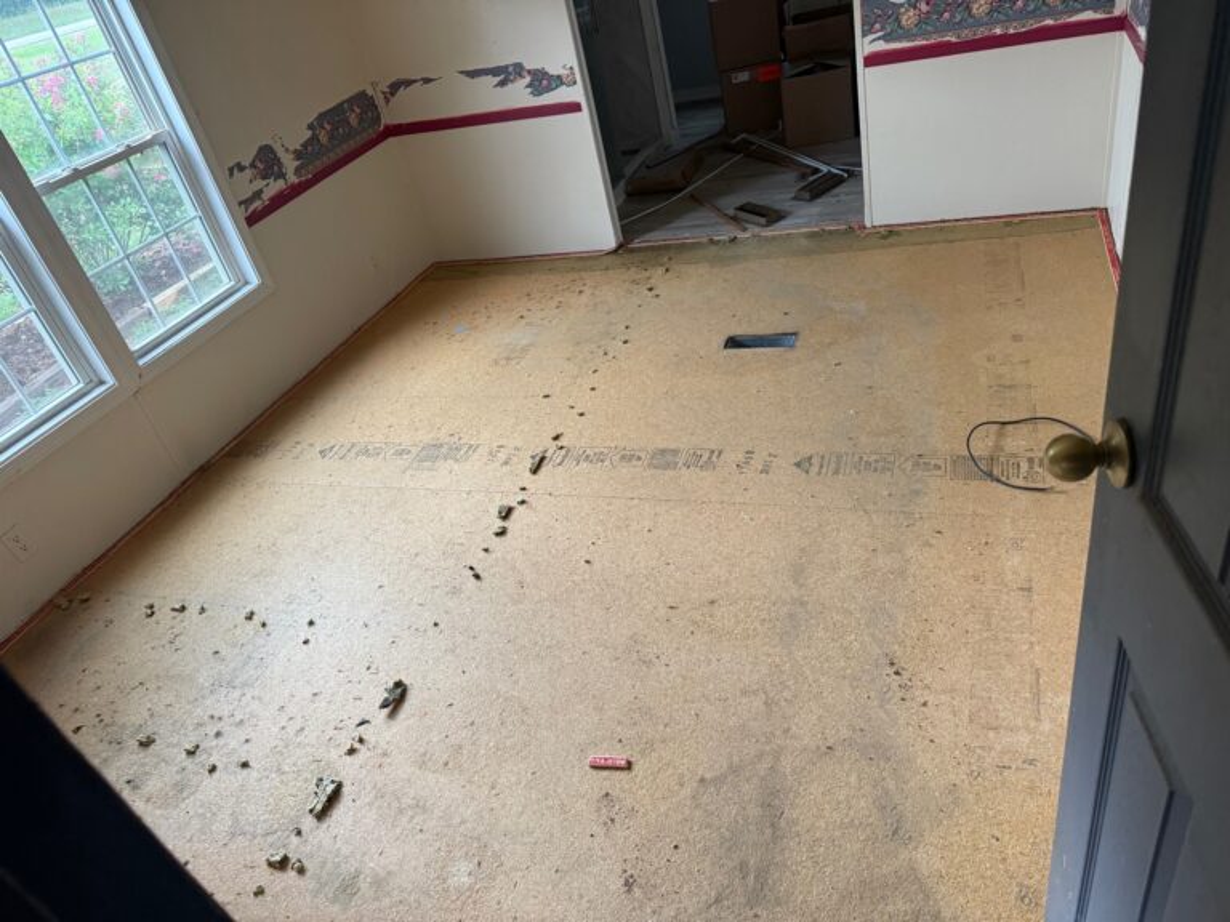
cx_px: 615
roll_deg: +14.9
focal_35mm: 24
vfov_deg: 56.8
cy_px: 461
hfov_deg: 71.6
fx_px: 853
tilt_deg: -34.2
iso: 320
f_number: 1.78
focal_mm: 6.76
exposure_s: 1/60
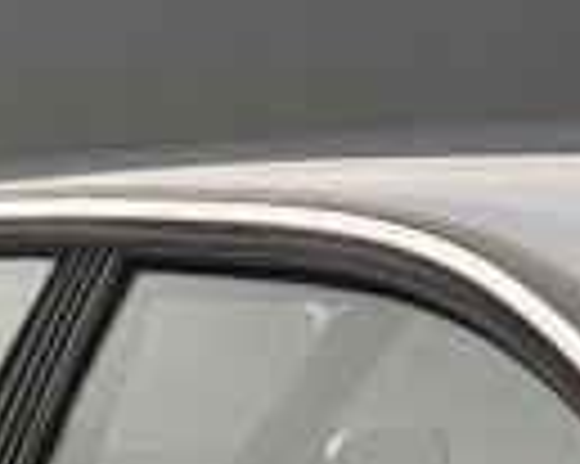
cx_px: 90
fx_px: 1990
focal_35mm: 116
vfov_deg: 11.7
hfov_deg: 16.4
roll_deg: +1.7
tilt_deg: -20.7
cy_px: 969
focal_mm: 6.76
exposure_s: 1/99
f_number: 1.78
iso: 200
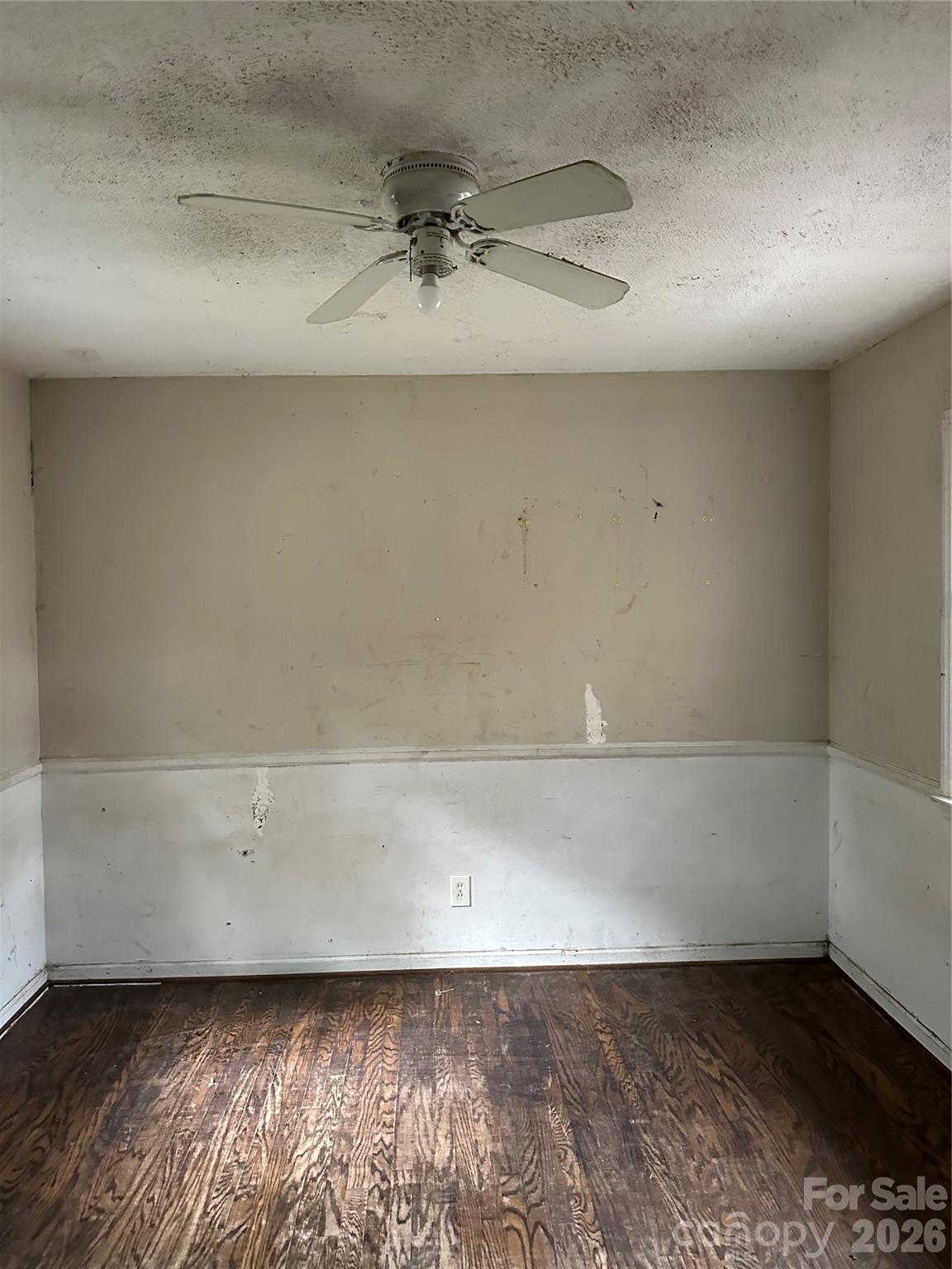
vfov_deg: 71.6
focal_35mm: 24
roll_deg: +0.0
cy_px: 634
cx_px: 476
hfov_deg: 56.8
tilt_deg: -1.6
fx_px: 880
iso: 800
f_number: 1.78
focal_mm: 6.86
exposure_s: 1/60
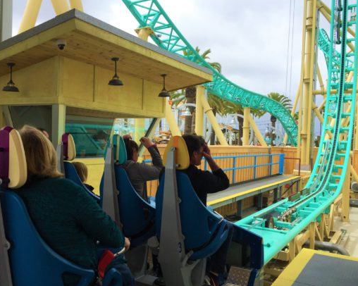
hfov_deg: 52.7
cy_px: 156
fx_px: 360
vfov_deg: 43.3
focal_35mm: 34
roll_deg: -3.7
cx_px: 154
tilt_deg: -3.0
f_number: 2.2
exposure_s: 1/1883
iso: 32
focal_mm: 4.15
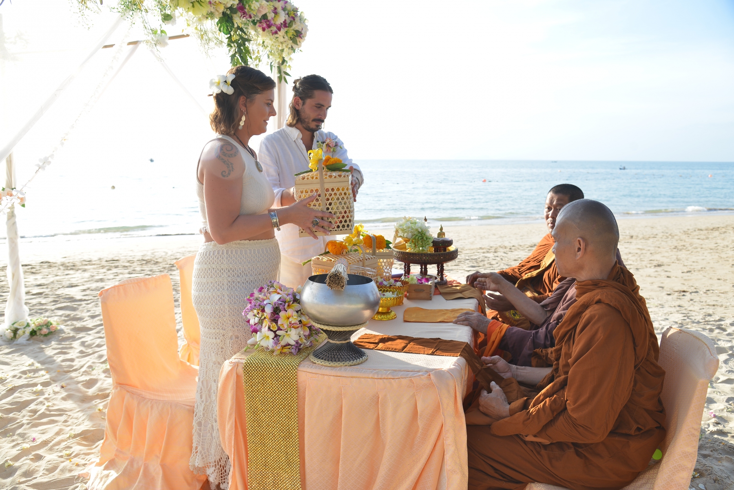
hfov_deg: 67.4
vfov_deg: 47.9
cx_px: 367
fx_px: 550
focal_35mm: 27
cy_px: 245
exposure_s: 1/160
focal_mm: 27
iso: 100
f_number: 5
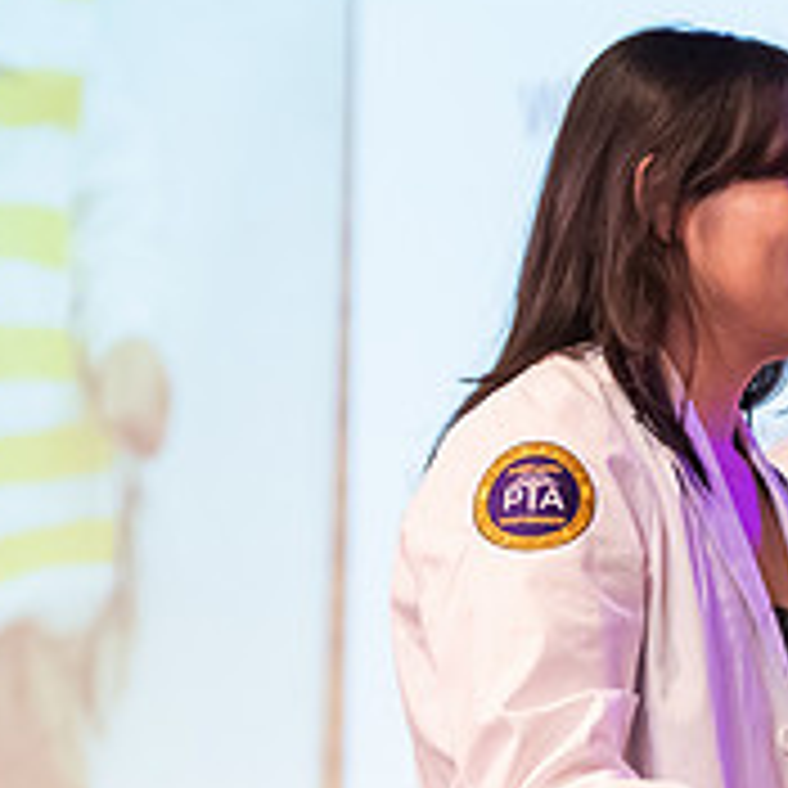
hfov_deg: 5.9
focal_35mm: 295
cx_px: 914
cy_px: 480
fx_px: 7598
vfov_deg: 5.9
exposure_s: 1/200
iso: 4000
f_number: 3.2
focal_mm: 105
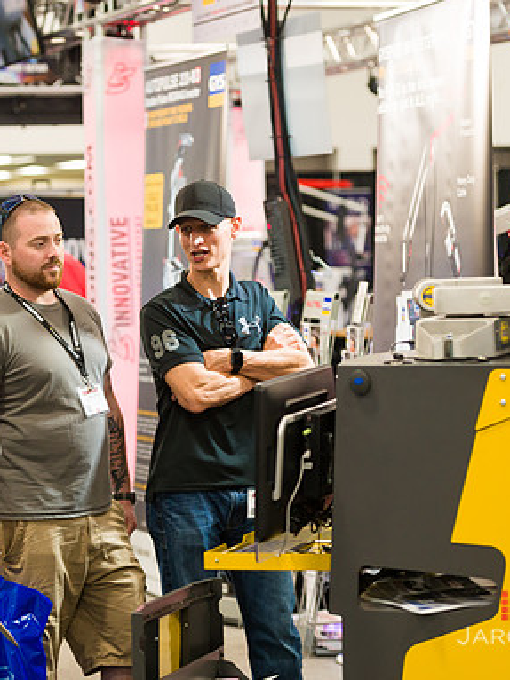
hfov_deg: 11.0
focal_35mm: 134
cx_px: 112
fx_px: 2634
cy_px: 341
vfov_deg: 14.7
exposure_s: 1/200
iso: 1600
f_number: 3.2
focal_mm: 92
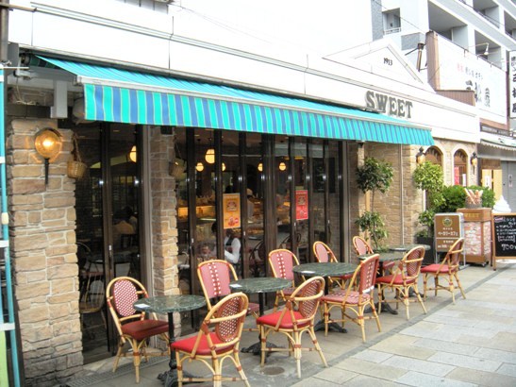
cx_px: 258
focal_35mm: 35
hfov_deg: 52.6
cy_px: 194
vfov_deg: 40.7
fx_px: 522
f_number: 3.8
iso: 89
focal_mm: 5.9
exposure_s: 1/135
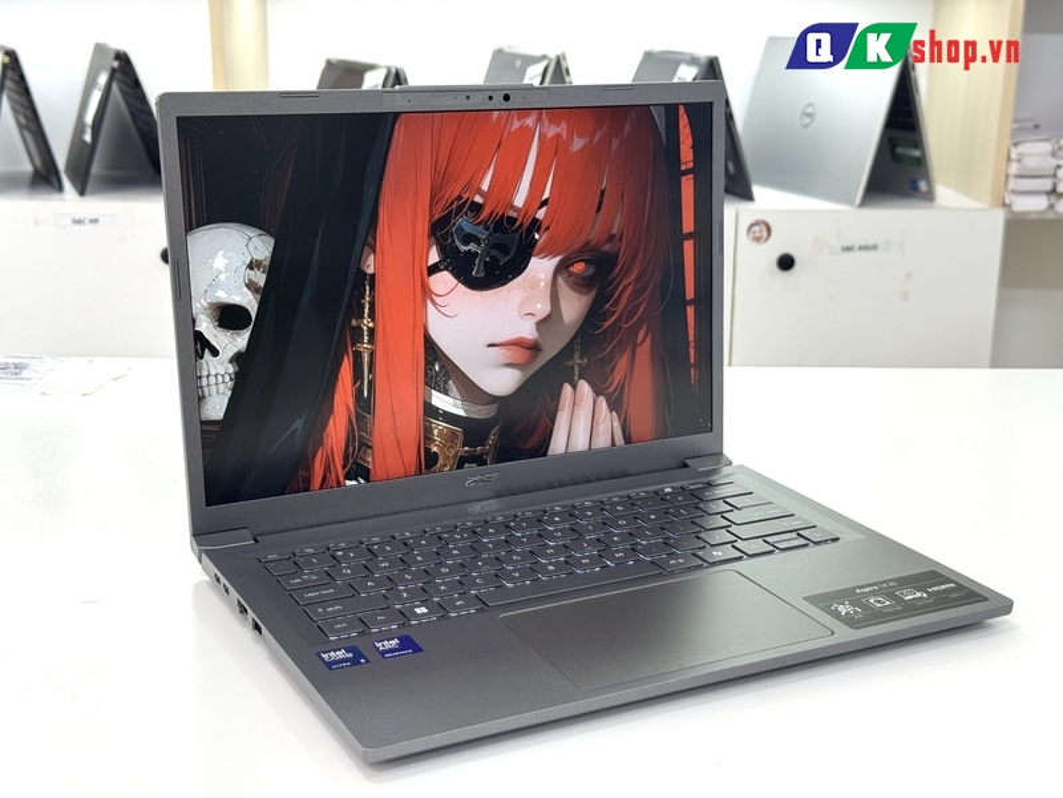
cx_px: 532
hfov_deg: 39.7
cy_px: 399
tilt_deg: -16.0
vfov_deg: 30.3
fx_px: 1474
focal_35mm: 48
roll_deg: +0.2
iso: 64
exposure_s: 1/100
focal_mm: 6.76
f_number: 1.78
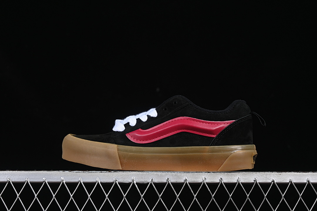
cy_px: 106
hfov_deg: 27.0
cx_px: 158
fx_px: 660
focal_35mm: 75
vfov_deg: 18.2
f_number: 6.3
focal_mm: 50
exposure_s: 1/50
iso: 160
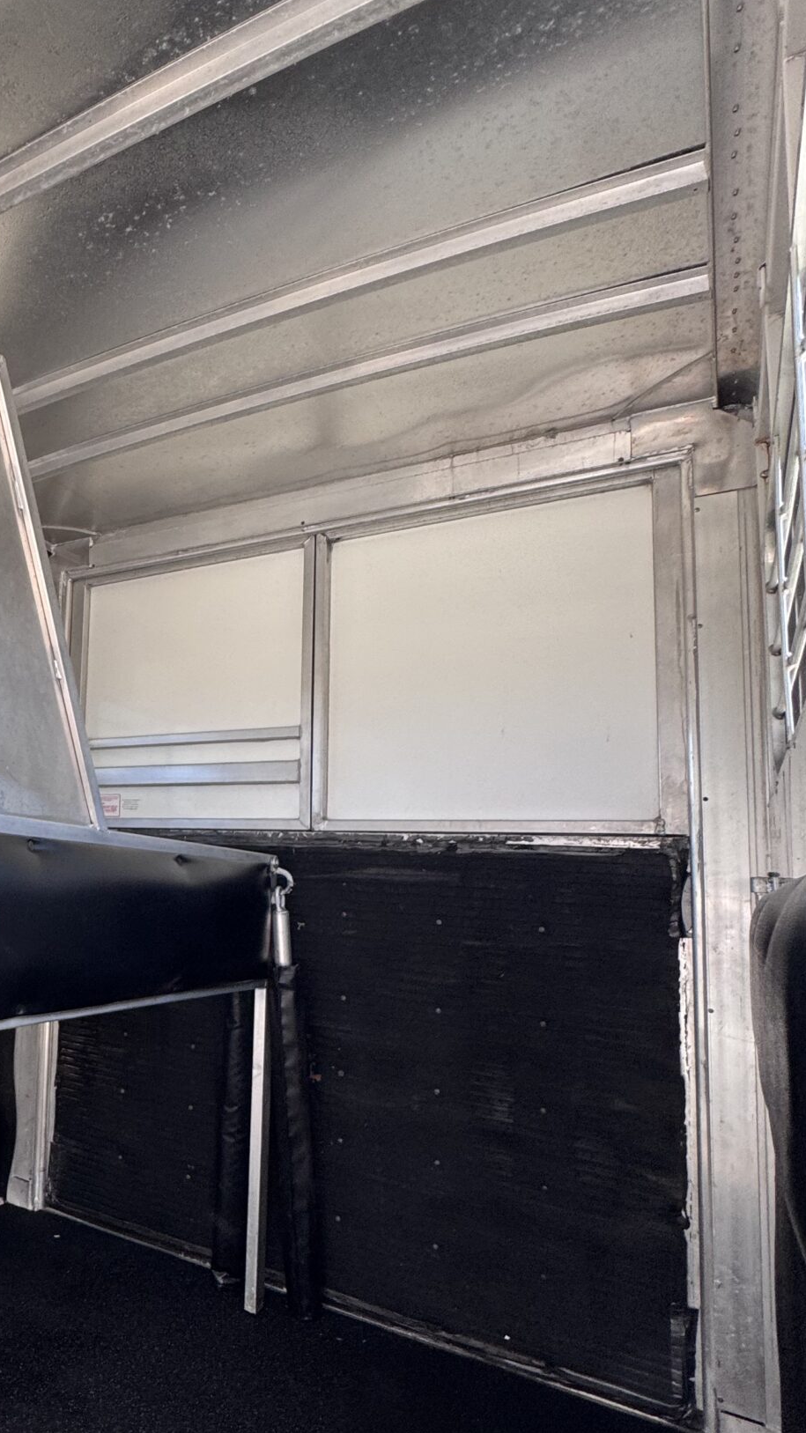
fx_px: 912
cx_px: -10
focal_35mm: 24
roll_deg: -2.5
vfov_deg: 76.2
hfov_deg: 41.2
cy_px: 779
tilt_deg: +3.5
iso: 80
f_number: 2.2
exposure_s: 1/99
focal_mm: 2.22
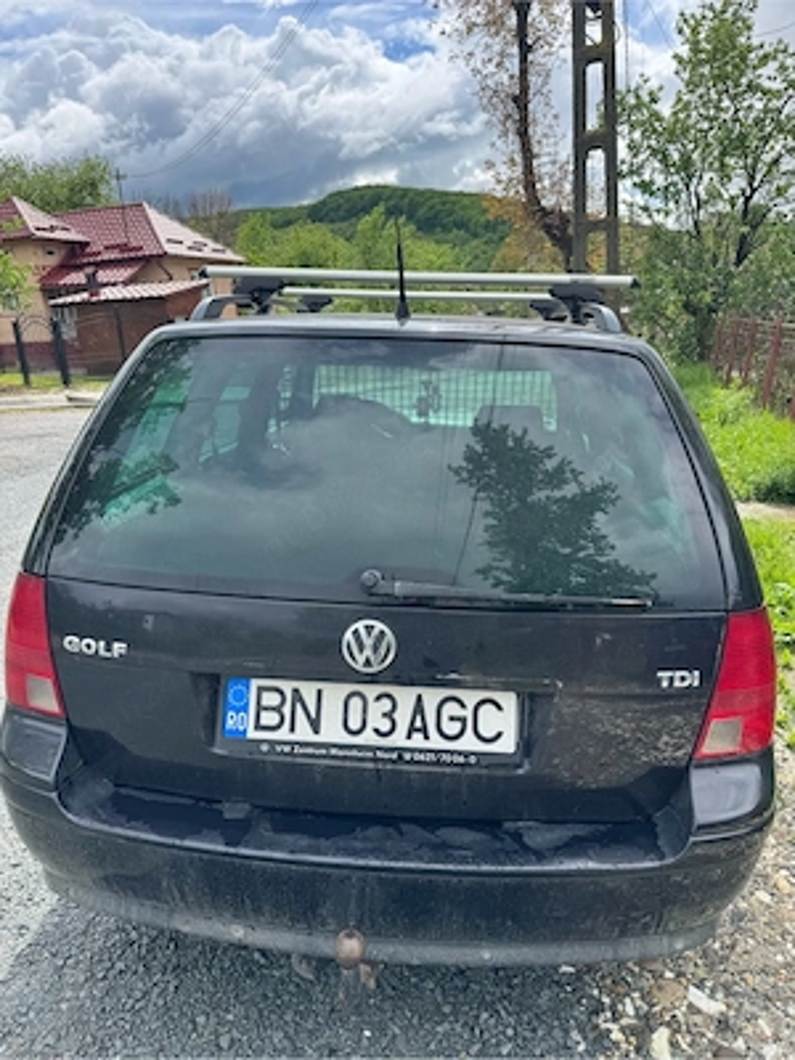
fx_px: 735
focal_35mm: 24
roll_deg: +3.4
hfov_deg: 56.8
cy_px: 530
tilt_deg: -16.6
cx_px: 398
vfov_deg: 71.6
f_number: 1.78
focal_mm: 6.76
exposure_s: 1/1678
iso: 80
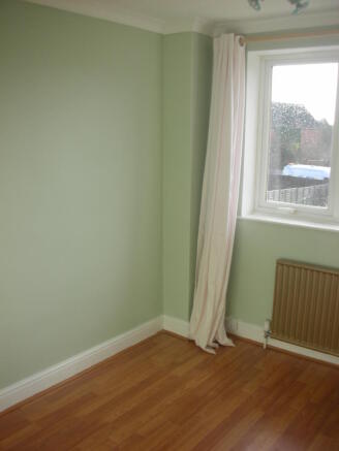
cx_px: 170
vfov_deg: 52.6
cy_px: 226
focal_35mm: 35
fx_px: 457
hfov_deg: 40.7
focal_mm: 5.8
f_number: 3
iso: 50
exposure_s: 1/73.3
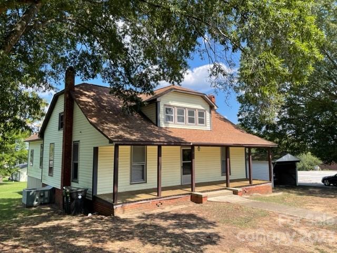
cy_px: 126
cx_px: 168
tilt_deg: +5.8
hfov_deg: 67.3
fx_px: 253
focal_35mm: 26
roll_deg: +0.2
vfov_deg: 53.1
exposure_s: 1/1511
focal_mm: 4.2
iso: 32
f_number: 1.6
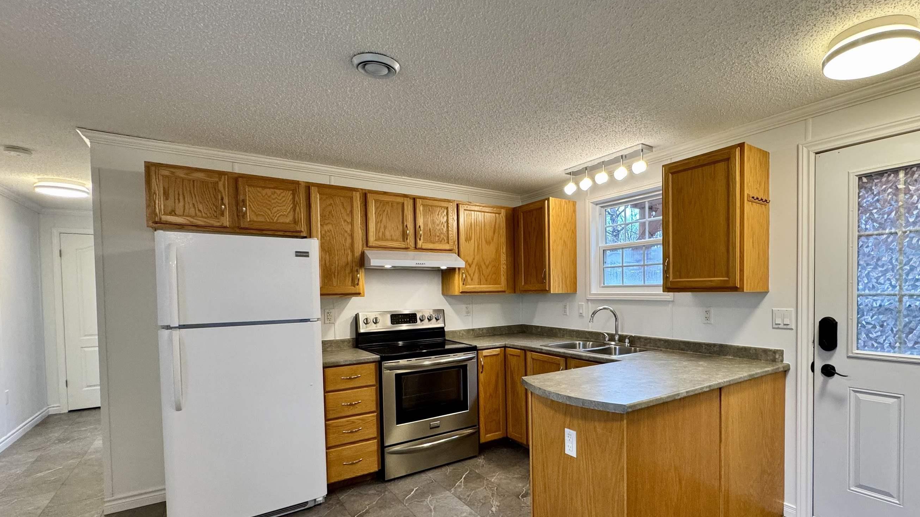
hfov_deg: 91.8
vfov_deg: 60.6
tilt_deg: -2.0
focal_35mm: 18
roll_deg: +0.8
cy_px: 303
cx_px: 537
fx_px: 439
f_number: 2.2
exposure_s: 1/120
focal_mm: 2.22
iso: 250
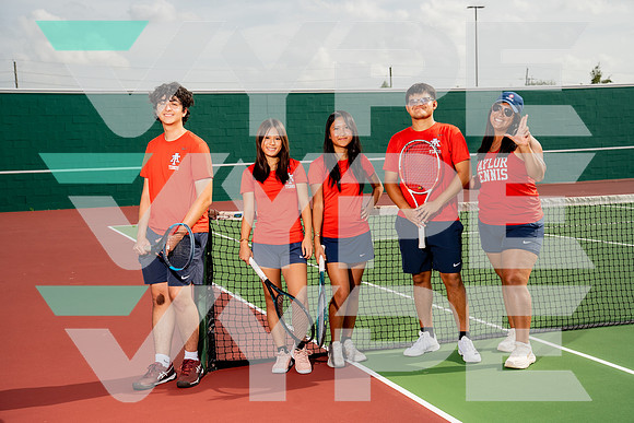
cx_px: 317
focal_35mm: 49
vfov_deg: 27.5
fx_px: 863
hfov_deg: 40.3
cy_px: 212
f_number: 5.6
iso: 100
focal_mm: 49
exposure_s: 1/640
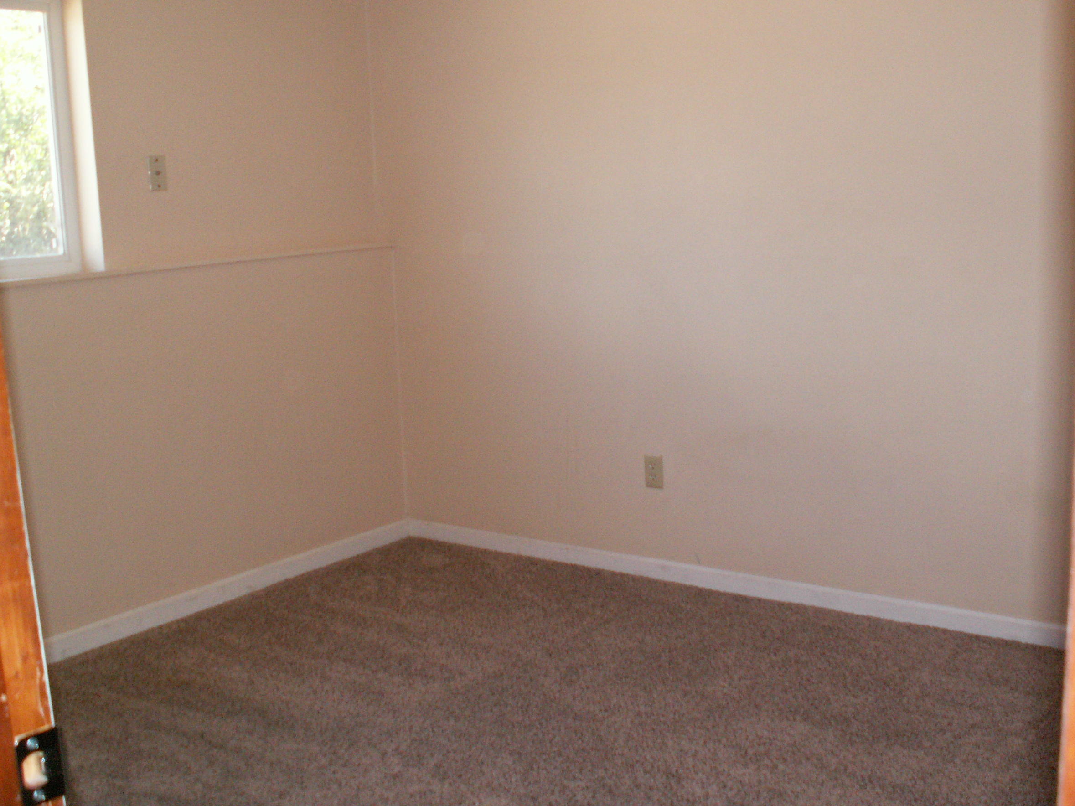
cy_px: 409
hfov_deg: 49.0
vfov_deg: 37.7
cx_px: 565
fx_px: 1180
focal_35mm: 38
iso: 160
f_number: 2.8
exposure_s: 1/50
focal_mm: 5.86
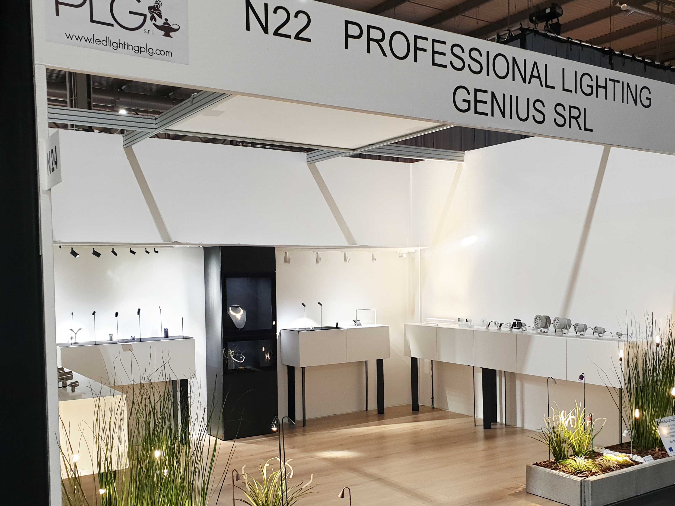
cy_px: 319
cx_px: 376
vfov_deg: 39.4
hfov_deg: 51.2
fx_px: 702
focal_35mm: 36
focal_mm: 4.3
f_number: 2.4
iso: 160
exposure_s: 1/50
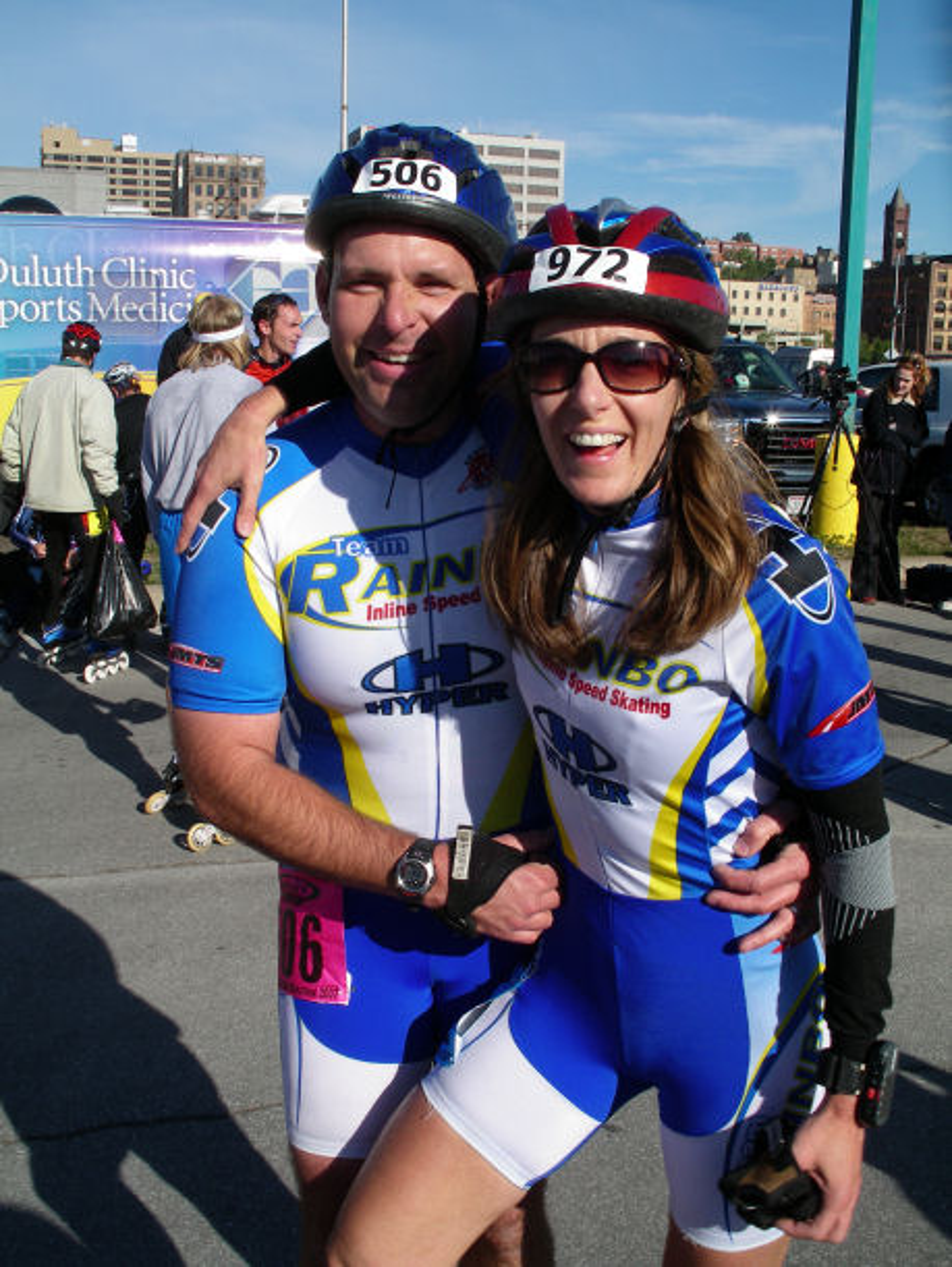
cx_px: 476
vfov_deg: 50.1
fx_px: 1355
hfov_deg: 38.7
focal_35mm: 37
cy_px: 634
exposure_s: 1/250
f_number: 6.5
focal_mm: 7.8
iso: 80
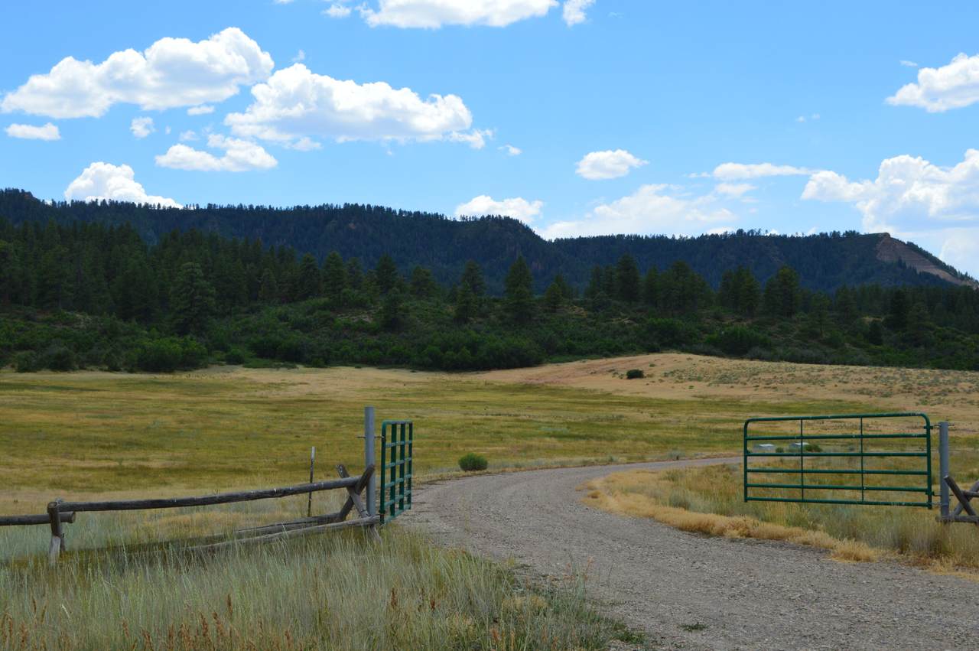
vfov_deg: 28.0
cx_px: 490
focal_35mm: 48
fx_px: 1304
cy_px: 326
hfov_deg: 41.1
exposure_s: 1/500
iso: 400
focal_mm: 32
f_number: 11
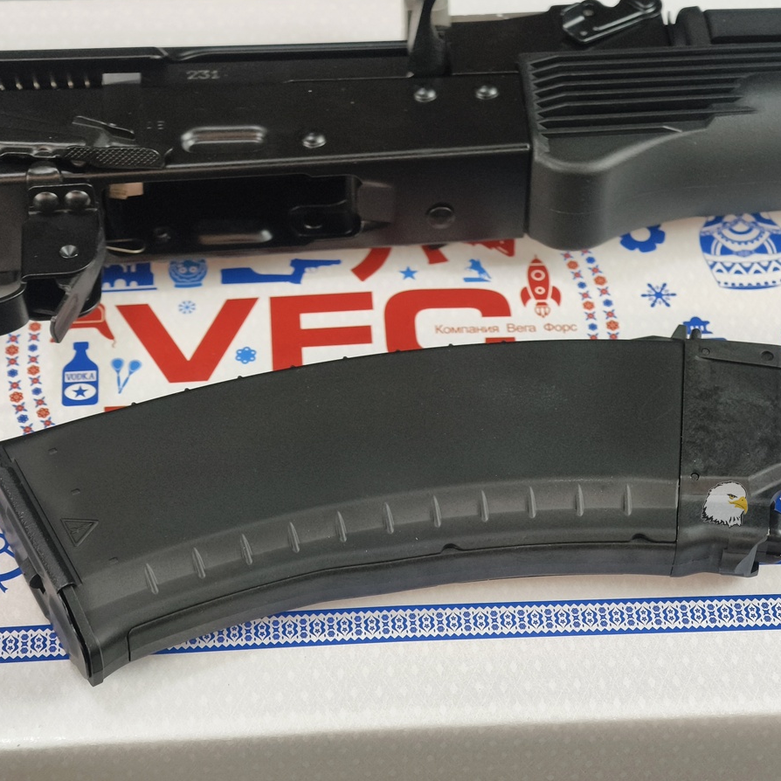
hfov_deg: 17.2
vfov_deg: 17.2
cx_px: 415
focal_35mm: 101
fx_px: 2578
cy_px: 387
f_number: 2.67
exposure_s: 1/30
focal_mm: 22.48
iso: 1020
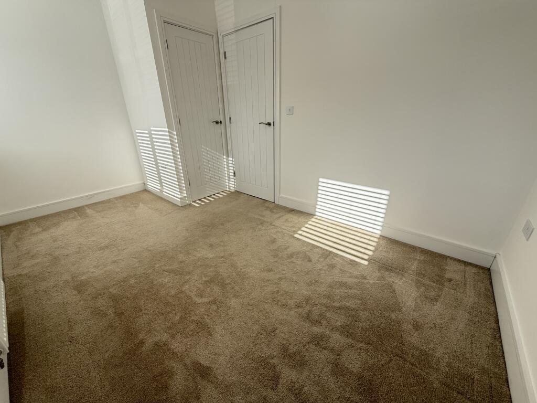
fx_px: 217
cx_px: 268
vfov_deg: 85.7
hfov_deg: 102.1
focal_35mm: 14
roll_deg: +2.1
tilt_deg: -21.7
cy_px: 202
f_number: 2.2
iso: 50
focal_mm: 2.22
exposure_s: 1/363
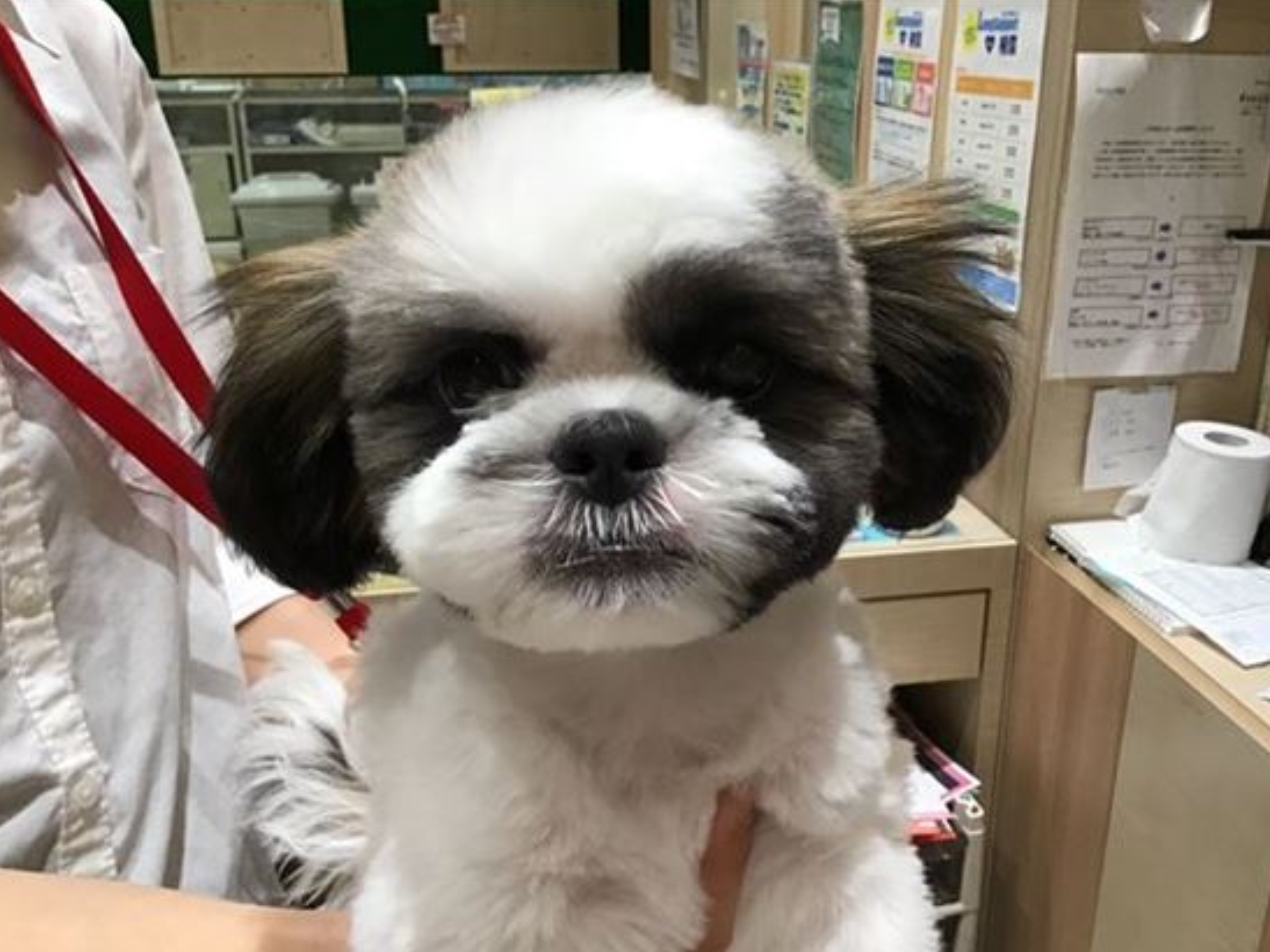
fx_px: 1247
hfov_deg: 54.0
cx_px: 652
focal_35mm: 34
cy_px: 515
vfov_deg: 41.7
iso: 50
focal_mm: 3.3
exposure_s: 1/30
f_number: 2.4
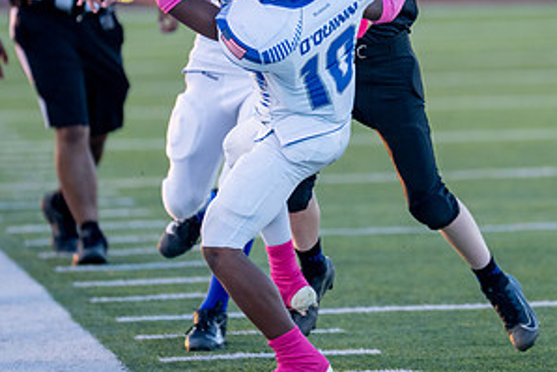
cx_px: 371
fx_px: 6919
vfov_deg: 3.1
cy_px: 129
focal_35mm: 447
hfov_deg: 4.6
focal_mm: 200
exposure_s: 1/1250
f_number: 2.8
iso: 1000
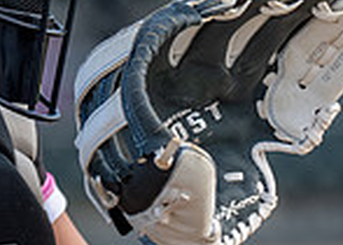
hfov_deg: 2.5
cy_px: 85
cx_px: -49
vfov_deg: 1.8
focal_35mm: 814
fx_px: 7930
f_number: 2.8
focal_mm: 150
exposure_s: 1/1000
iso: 400
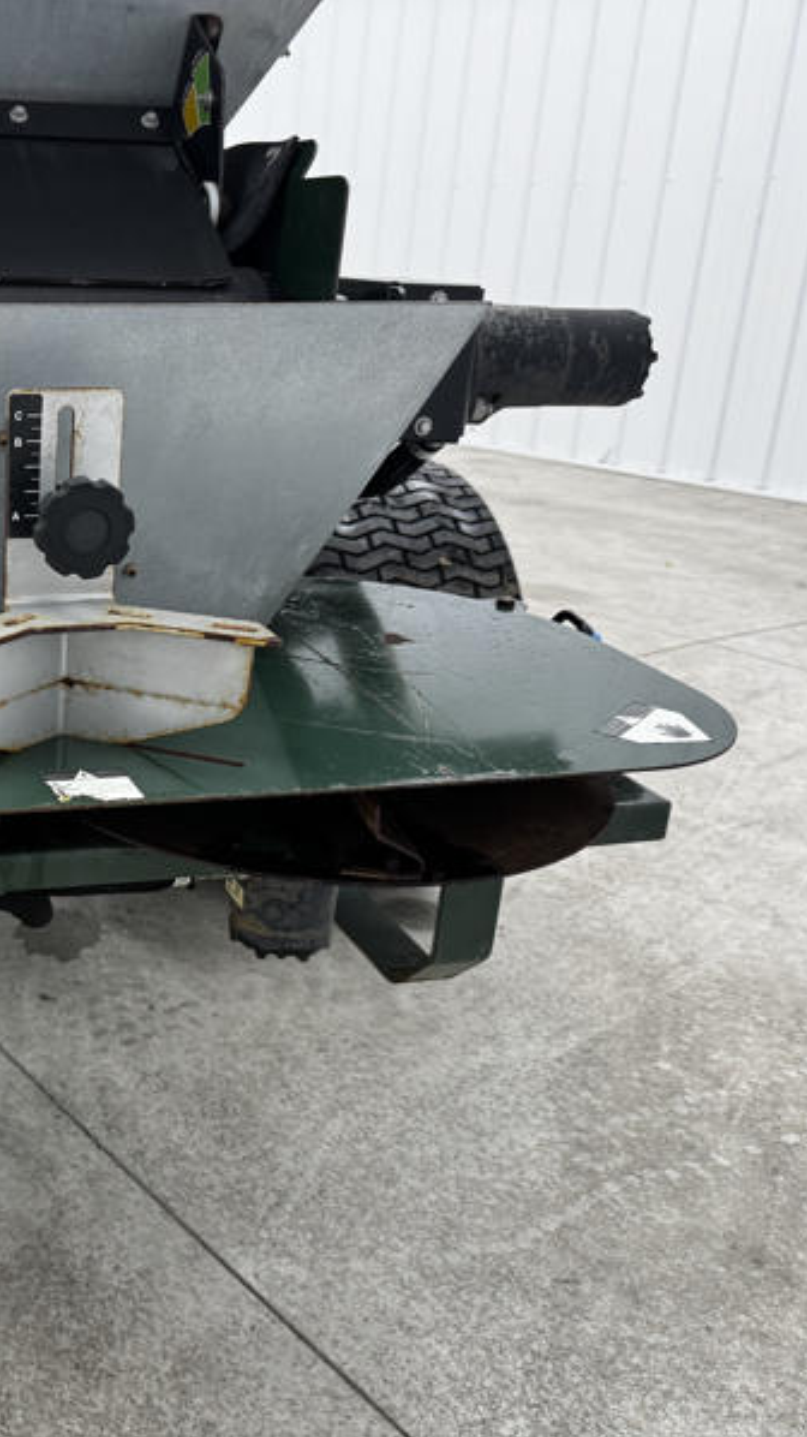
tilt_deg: -19.2
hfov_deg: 31.1
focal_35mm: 35
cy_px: 718
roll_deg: -2.3
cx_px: -7
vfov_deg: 56.6
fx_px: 1333
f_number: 1.78
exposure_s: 1/120
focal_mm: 6.76
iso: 125
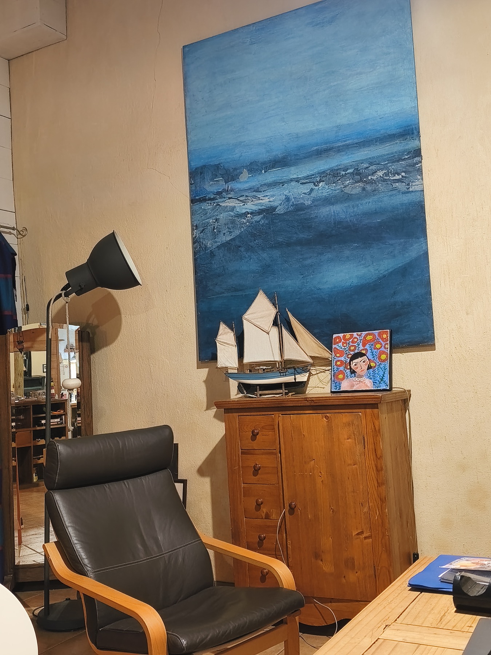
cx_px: 246
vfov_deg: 52.6
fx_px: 662
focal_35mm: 35
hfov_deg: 40.7
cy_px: 328
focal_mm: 6.18
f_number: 1.65
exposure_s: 1/25
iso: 1600
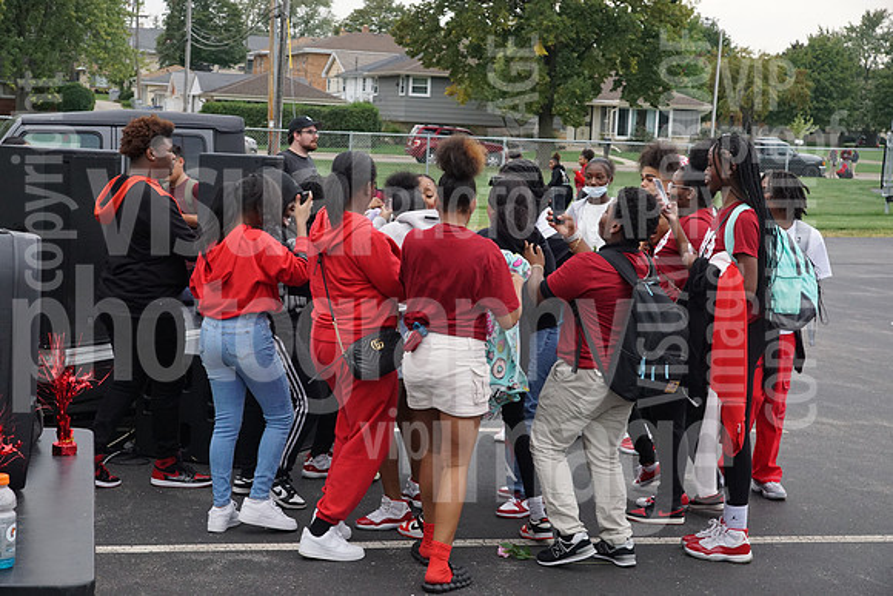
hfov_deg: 33.4
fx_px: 1489
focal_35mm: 60
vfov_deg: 22.6
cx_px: 446
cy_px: 298
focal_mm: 40
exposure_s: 1/400
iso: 1000
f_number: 8
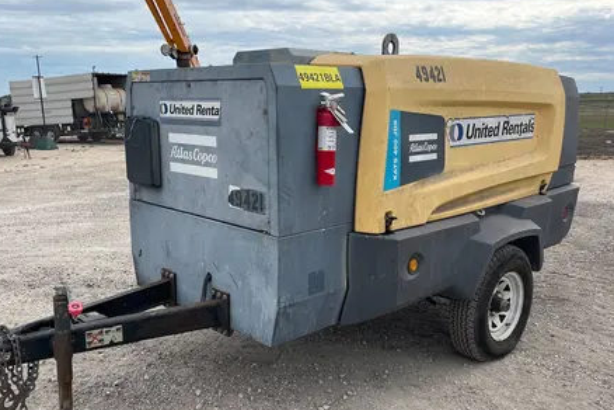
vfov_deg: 38.8
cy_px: 227
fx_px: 580
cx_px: 278
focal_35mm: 34
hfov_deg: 55.7
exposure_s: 1/3413
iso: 50
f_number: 1.6
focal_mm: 5.1
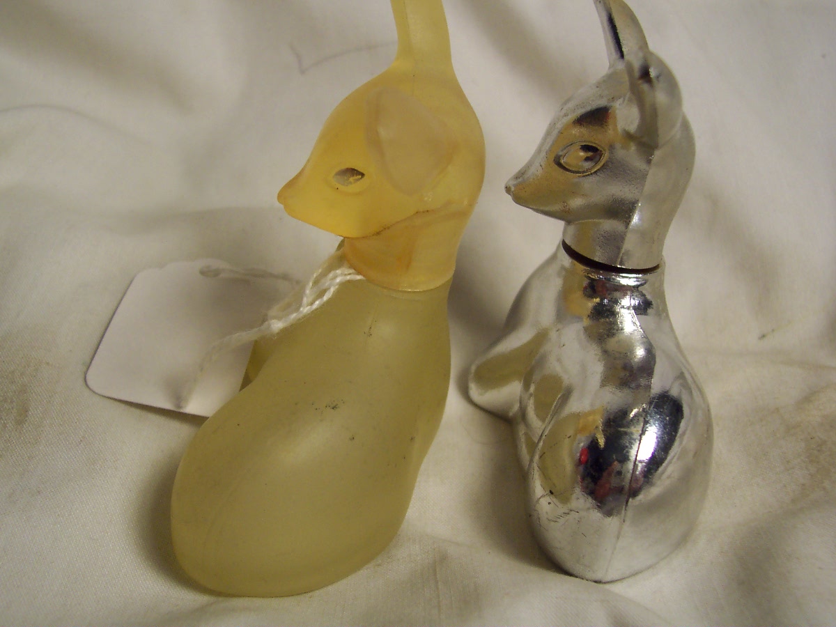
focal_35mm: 37
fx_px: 894
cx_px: 418
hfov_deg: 50.1
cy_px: 314
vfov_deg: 38.7
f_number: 2.8
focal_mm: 5.6
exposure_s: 1/250
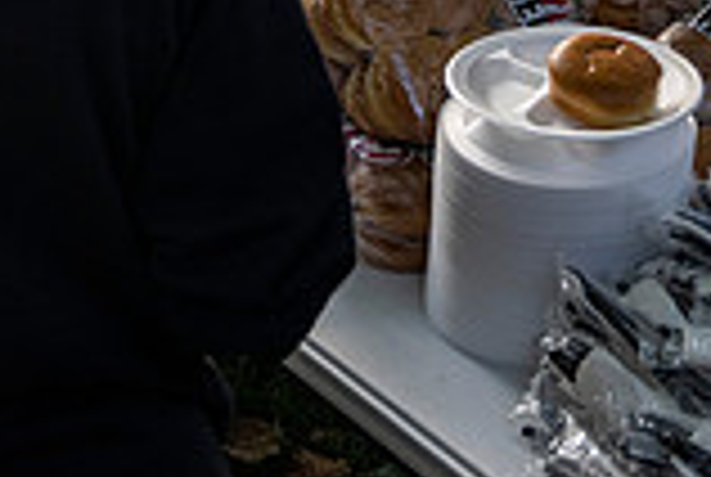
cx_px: 418
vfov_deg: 14.0
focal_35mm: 88
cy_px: -362
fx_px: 1741
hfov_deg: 23.1
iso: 320
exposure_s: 1/500
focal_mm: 24
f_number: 4
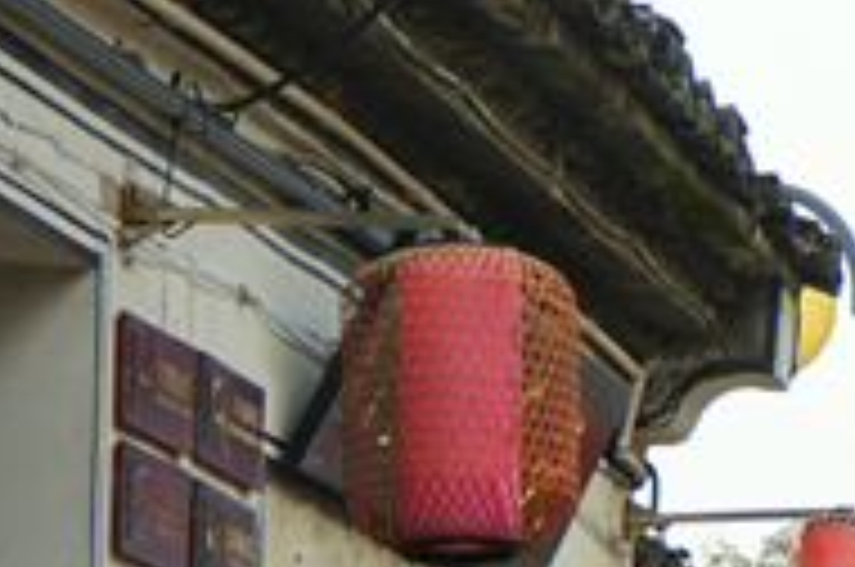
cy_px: 904
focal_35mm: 257
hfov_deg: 7.8
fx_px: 6093
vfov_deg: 5.3
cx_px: 1454
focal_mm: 65
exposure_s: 1/80
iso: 100
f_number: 8
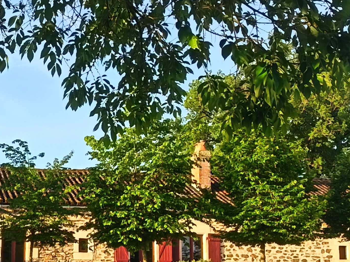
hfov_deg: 21.6
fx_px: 910
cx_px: 95
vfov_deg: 16.4
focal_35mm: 90
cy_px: 155
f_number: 1.75
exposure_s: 1/129
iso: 105
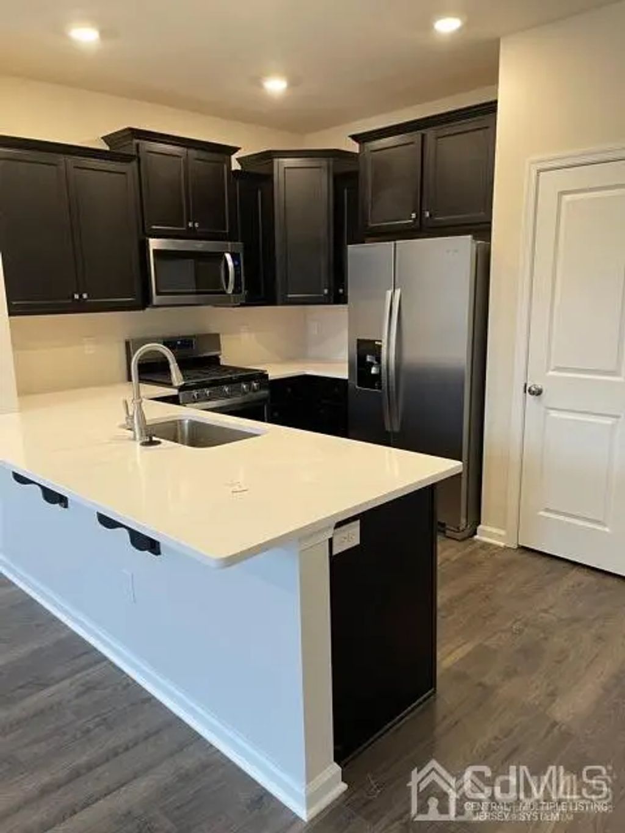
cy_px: 416
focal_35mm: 26
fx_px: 626
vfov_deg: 67.3
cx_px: 312
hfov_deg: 53.1
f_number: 1.6
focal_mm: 5.1
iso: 100
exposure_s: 1/60
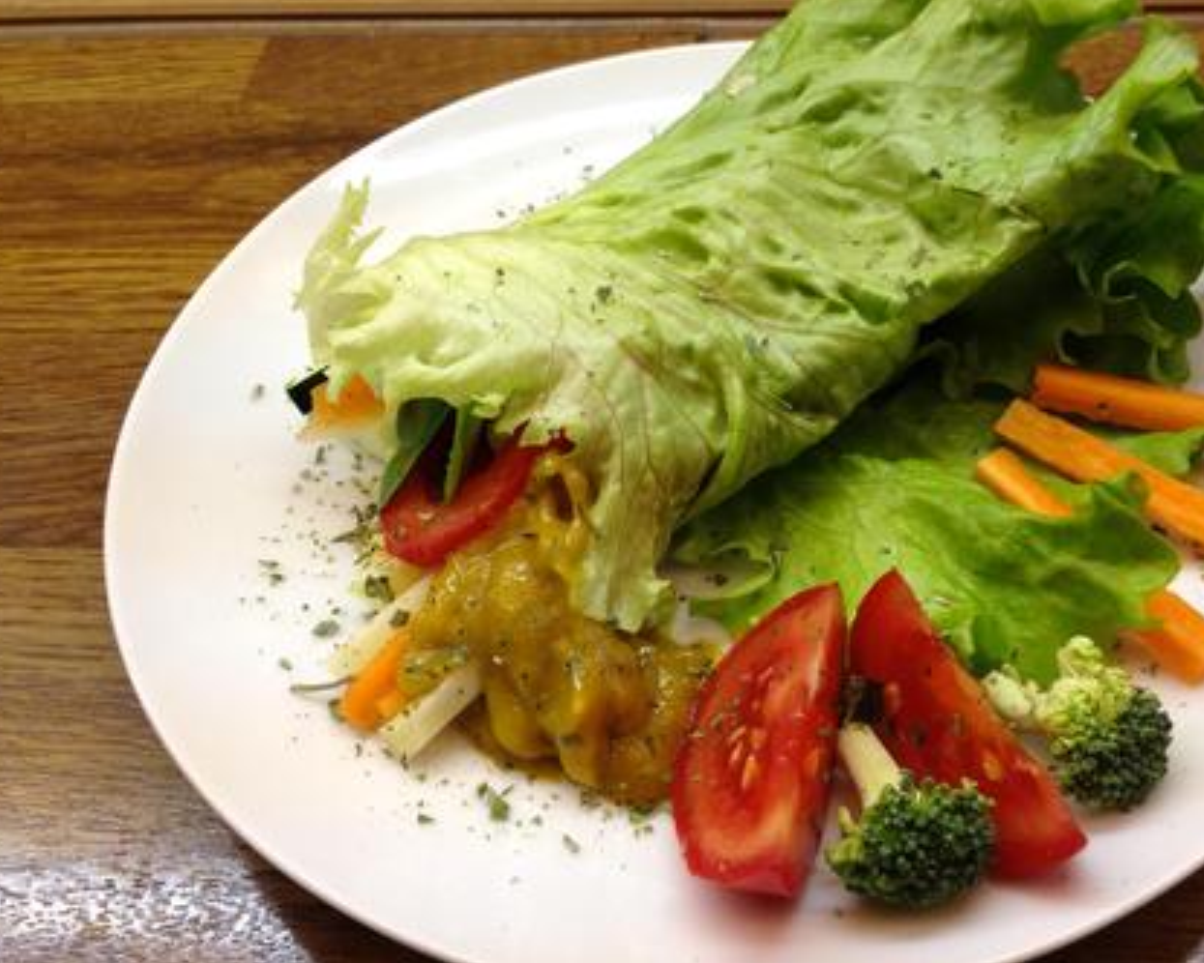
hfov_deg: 44.6
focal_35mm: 41
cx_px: 722
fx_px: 1461
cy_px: 476
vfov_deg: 36.5
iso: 64
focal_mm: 4.12
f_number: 2.4
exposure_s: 1/40
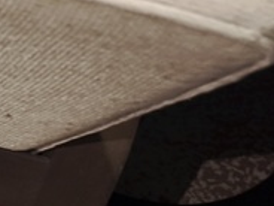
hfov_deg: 10.1
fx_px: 1219
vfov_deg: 9.3
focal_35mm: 154
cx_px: -509
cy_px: -136
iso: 640
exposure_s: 1/40
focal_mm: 6.57
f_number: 1.6
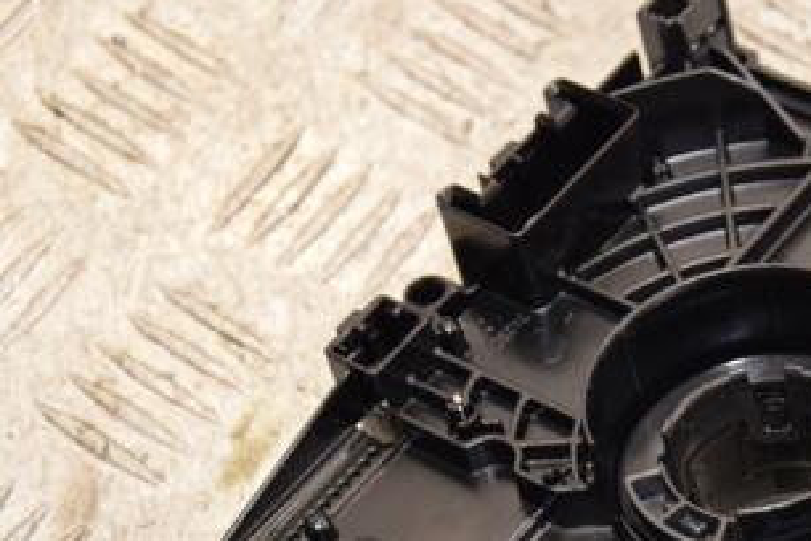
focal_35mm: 153
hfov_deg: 13.3
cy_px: 440
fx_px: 3446
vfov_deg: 8.9
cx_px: 710
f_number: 5
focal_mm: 52
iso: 800
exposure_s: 1/125
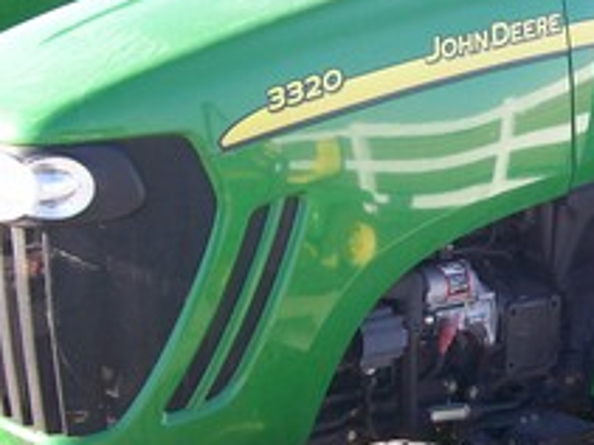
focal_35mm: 93
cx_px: 580
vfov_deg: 15.9
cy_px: 217
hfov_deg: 20.5
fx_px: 1595
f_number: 2.7
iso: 80
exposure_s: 1/290
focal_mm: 6
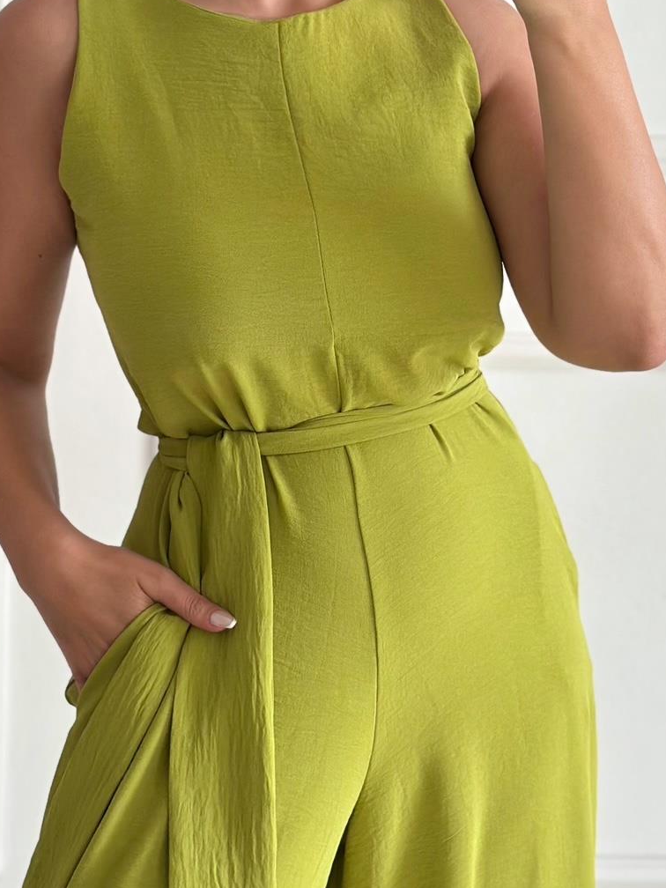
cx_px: 302
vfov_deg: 20.4
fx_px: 2463
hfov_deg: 15.4
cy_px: 356
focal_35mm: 96
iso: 125
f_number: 1.78
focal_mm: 6.86
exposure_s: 1/90
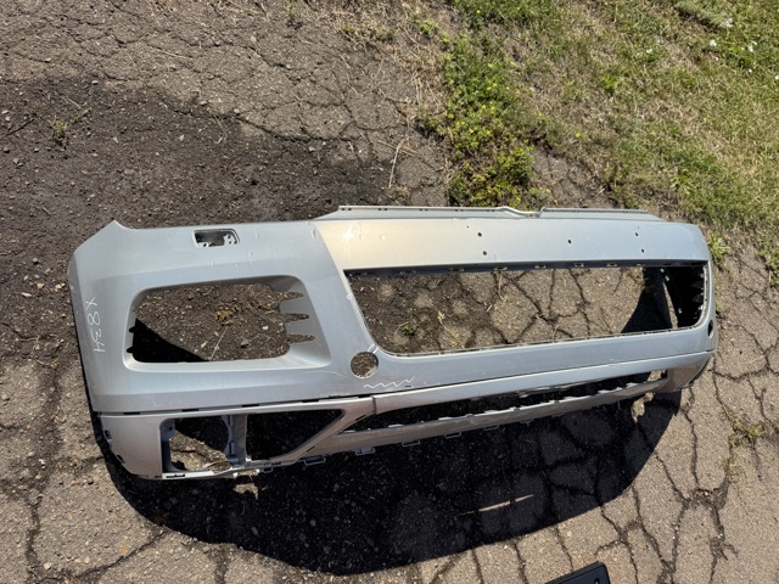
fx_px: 540
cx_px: 390
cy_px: 292
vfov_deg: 56.8
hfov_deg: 71.6
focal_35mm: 24
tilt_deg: -58.0
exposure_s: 1/5348
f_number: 1.78
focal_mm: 6.76
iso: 80
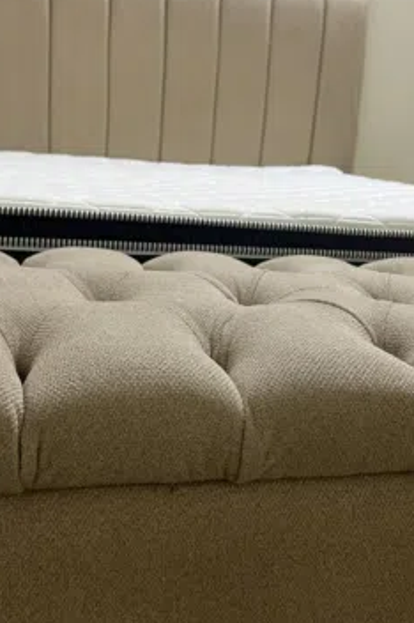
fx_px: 709
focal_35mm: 41
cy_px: 318
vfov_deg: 47.4
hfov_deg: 32.6
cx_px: 209
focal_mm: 5.7
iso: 160
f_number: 1.5
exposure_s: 1/50
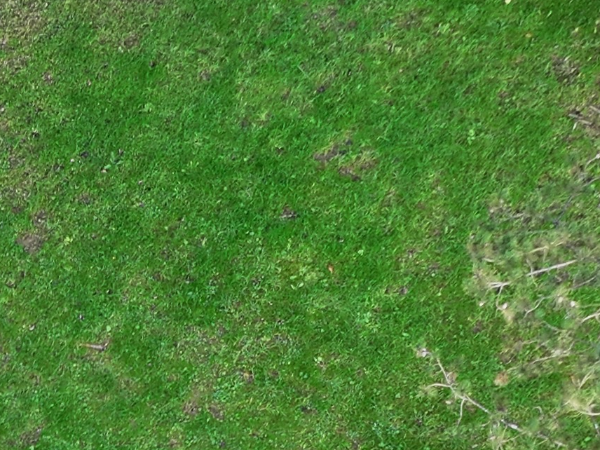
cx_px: -536
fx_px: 2565
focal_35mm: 148
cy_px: 1145
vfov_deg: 8.9
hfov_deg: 12.1
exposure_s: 1/120
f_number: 2.8
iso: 100
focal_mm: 12.29
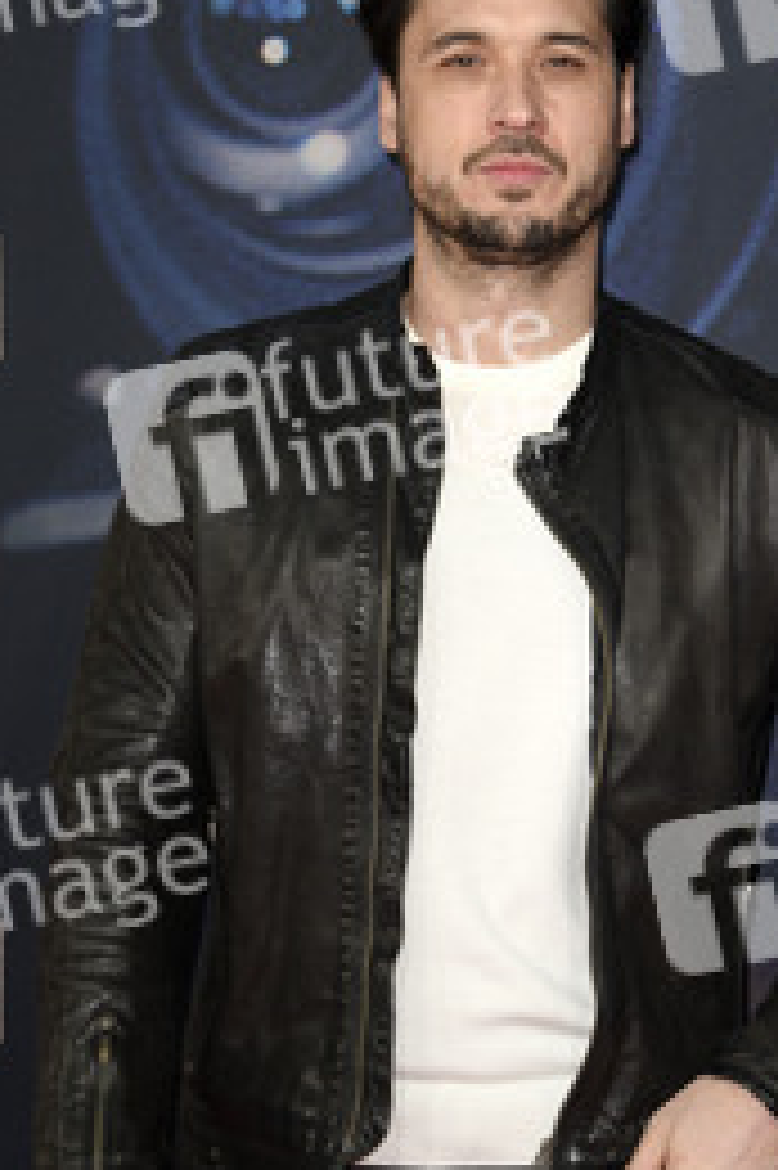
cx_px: 468
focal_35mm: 154
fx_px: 4998
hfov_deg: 8.9
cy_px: 644
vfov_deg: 13.3
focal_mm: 100
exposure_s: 1/250
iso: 1000
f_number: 5.6
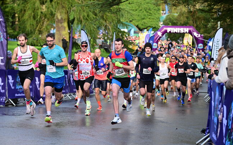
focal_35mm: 113
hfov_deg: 18.4
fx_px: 717
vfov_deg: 11.6
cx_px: 117
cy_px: 73
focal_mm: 110
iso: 500
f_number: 4.5
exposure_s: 1/500
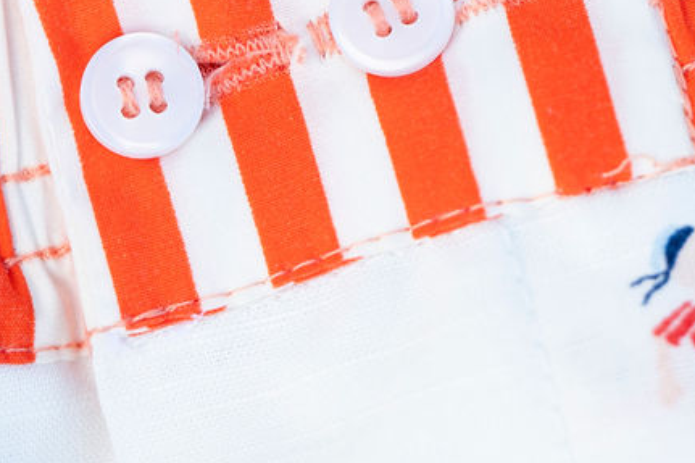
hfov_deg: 3.1
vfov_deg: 2.1
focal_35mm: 668
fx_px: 12891
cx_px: 335
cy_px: 52
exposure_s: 1/1250
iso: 160
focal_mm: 175
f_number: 2.8
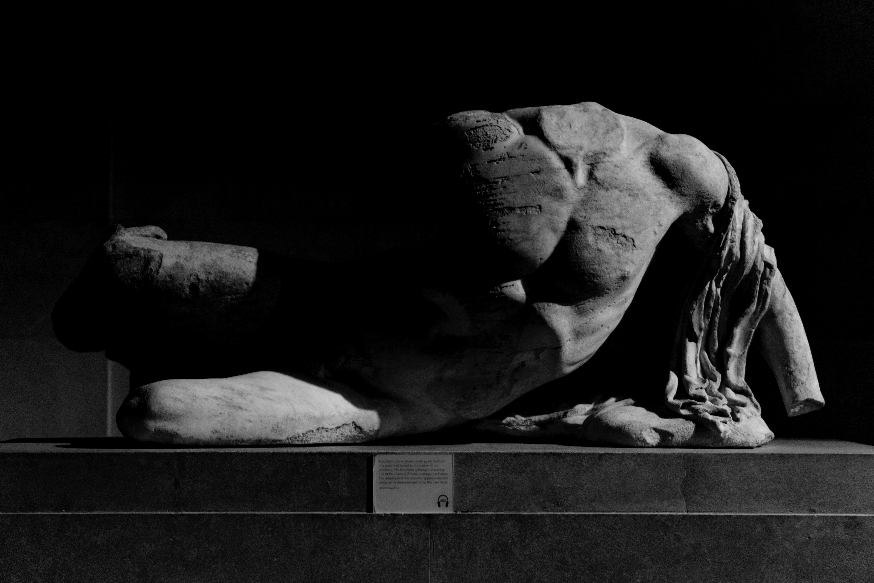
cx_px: 437
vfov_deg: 18.2
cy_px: 292
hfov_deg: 27.0
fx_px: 1821
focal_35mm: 75
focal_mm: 50
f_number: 1.8
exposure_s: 1/160
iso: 1600
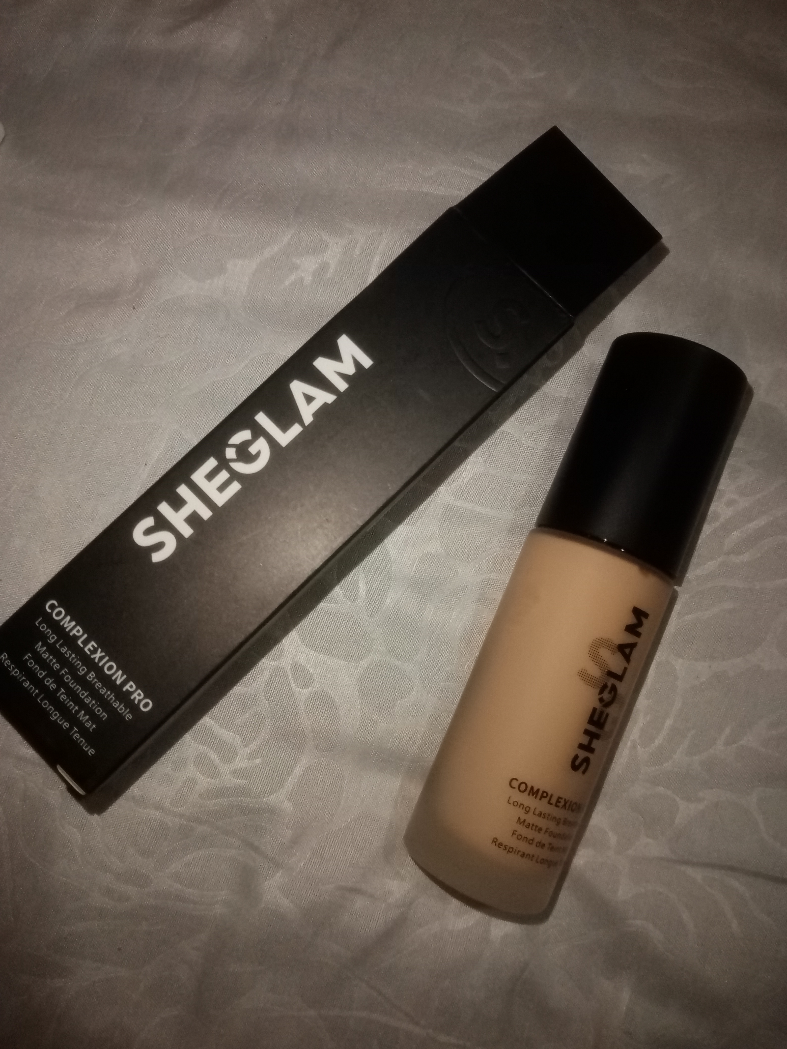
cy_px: 524
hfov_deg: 53.1
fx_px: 788
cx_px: 394
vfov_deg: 67.3
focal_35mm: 26
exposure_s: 1/33.3
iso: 152
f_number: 1.8
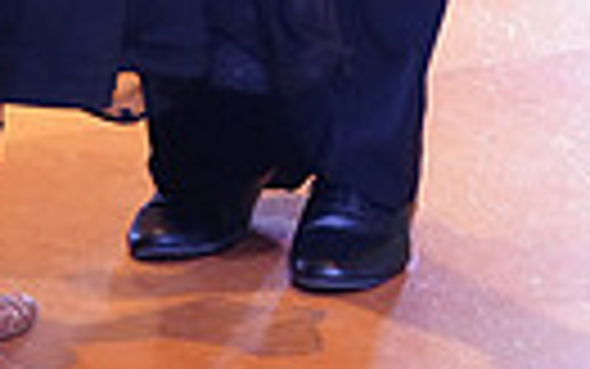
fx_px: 5099
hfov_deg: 6.6
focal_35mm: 317
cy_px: -724
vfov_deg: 4.0
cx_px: 372
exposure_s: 1/400
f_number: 2.8
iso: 5000
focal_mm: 70
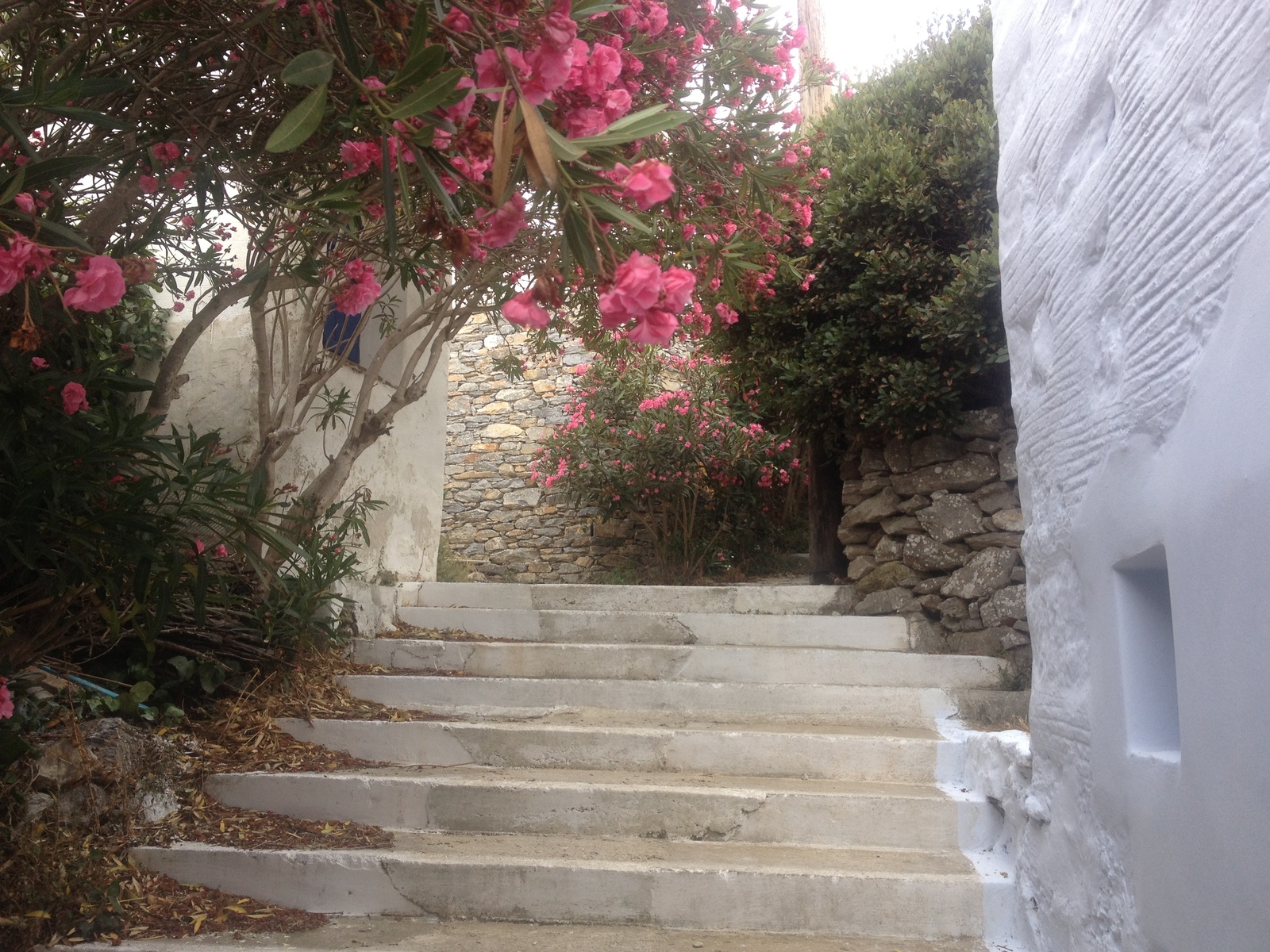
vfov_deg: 40.7
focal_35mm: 35
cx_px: 635
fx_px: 1284
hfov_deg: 52.6
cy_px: 476
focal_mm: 4.28
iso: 50
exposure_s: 1/351
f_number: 2.4
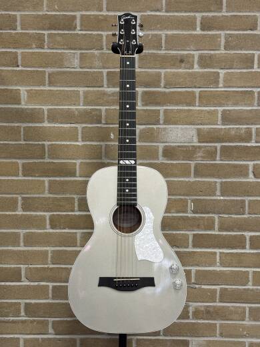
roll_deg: -0.3
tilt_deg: -5.6
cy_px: 174
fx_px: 481
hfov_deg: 30.3
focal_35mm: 48
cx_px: 130
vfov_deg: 39.7
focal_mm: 6.76
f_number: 1.78
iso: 250
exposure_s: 1/60
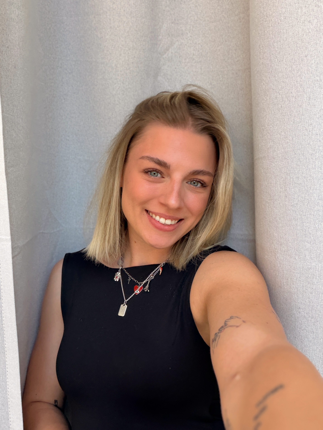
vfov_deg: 60.0
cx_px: 162
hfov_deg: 46.8
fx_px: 373
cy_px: 215
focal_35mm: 30
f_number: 1.9
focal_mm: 2.71
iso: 64
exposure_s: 1/121
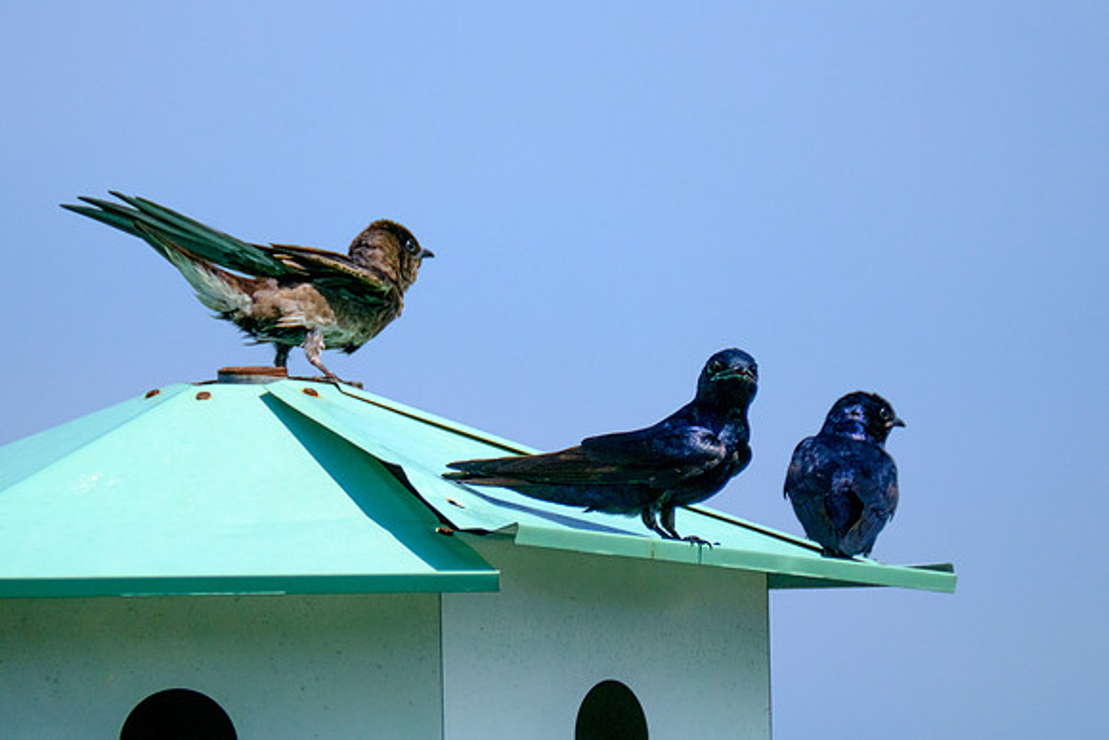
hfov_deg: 2.0
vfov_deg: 1.4
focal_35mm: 1009
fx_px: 31098
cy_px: 380
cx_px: 530
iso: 500
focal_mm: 560
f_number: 8
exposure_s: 1/4000
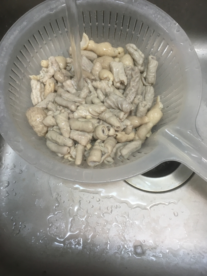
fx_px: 231
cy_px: 138
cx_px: 104
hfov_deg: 48.2
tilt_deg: -72.5
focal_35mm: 29
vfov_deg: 61.7
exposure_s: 1/33
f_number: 2.2
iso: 80
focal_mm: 4.15
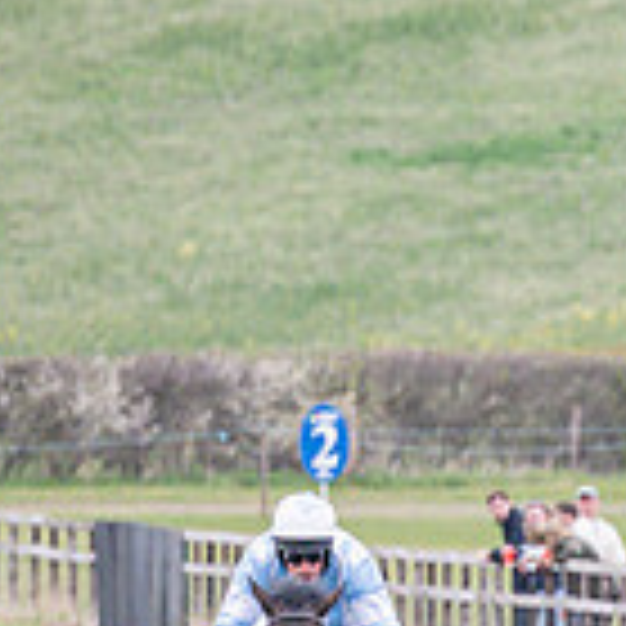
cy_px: 859
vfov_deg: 1.2
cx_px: 693
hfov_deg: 1.2
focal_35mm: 1409
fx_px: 28828
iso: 500
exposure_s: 1/1600
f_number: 4
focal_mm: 170
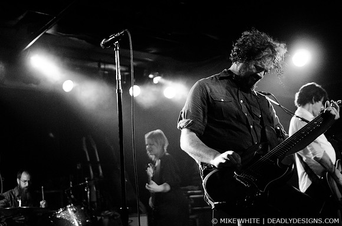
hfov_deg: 43.7
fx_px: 427
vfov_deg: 29.7
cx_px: 171
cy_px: 113
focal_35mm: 45
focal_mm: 30
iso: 1600
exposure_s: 1/160
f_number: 1.8
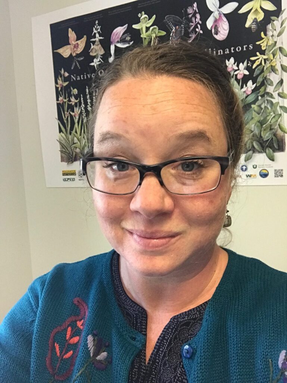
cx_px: 144
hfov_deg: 44.2
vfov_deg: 56.8
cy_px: 192
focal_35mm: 32
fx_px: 353
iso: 125
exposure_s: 1/30
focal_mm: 2.87
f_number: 2.2
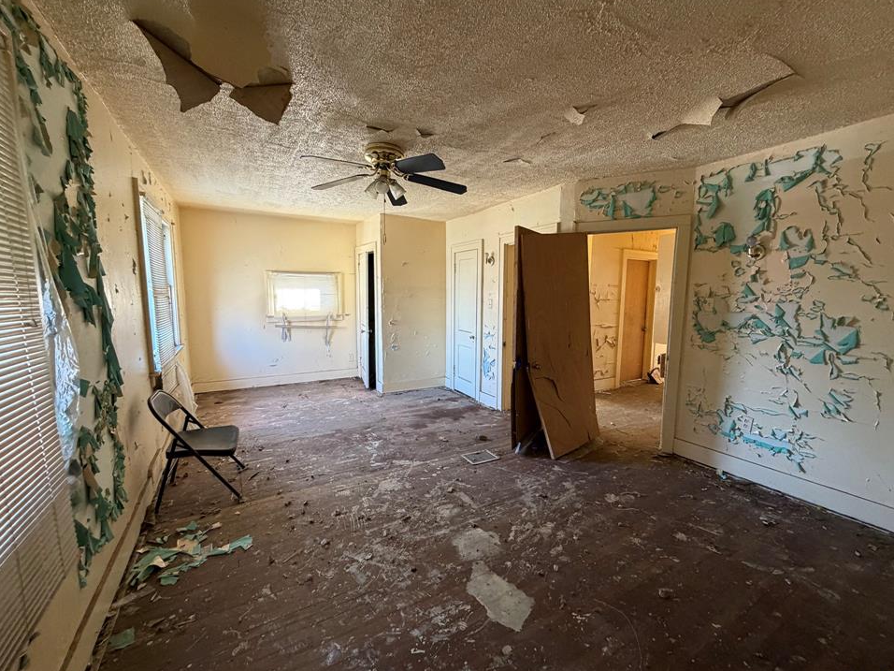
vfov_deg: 81.7
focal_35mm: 15
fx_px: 387
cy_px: 335
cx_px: 461
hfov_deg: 98.1
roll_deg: -0.3
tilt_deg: -3.7
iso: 320
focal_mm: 2.22
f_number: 2.2
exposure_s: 1/66
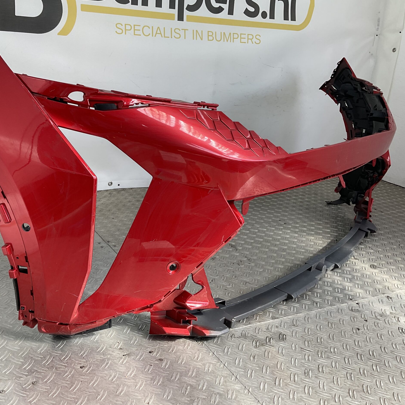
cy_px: 203
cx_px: 137
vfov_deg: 47.2
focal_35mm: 35
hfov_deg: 46.5
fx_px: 463
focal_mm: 3
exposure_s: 1/264
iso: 16
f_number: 1.8
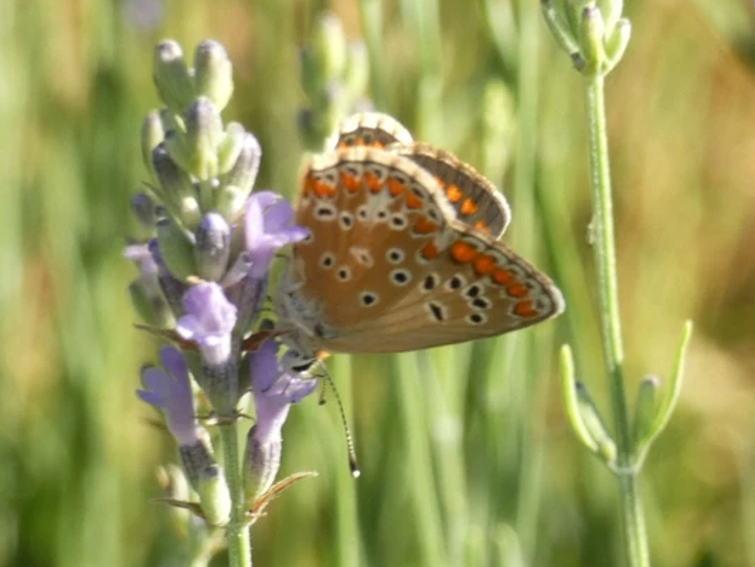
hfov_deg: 10.0
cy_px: 322
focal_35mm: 197
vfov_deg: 7.5
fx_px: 4298
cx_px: 346
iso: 160
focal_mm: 29.5
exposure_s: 1/80
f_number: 5.4
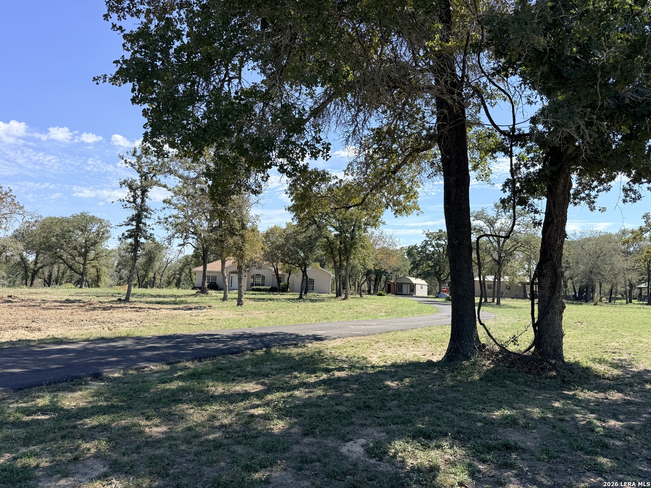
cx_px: 326
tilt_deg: +6.4
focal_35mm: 24
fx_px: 451
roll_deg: -2.4
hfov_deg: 71.6
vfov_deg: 56.8
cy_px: 244
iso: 80
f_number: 1.78
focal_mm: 6.76
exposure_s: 1/2907
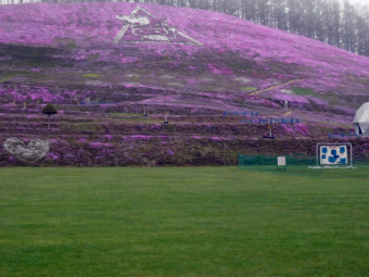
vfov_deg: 21.6
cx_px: 153
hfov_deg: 28.9
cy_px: 51
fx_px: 714
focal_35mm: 67
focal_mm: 6.3
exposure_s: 1/100
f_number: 2.9
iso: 100
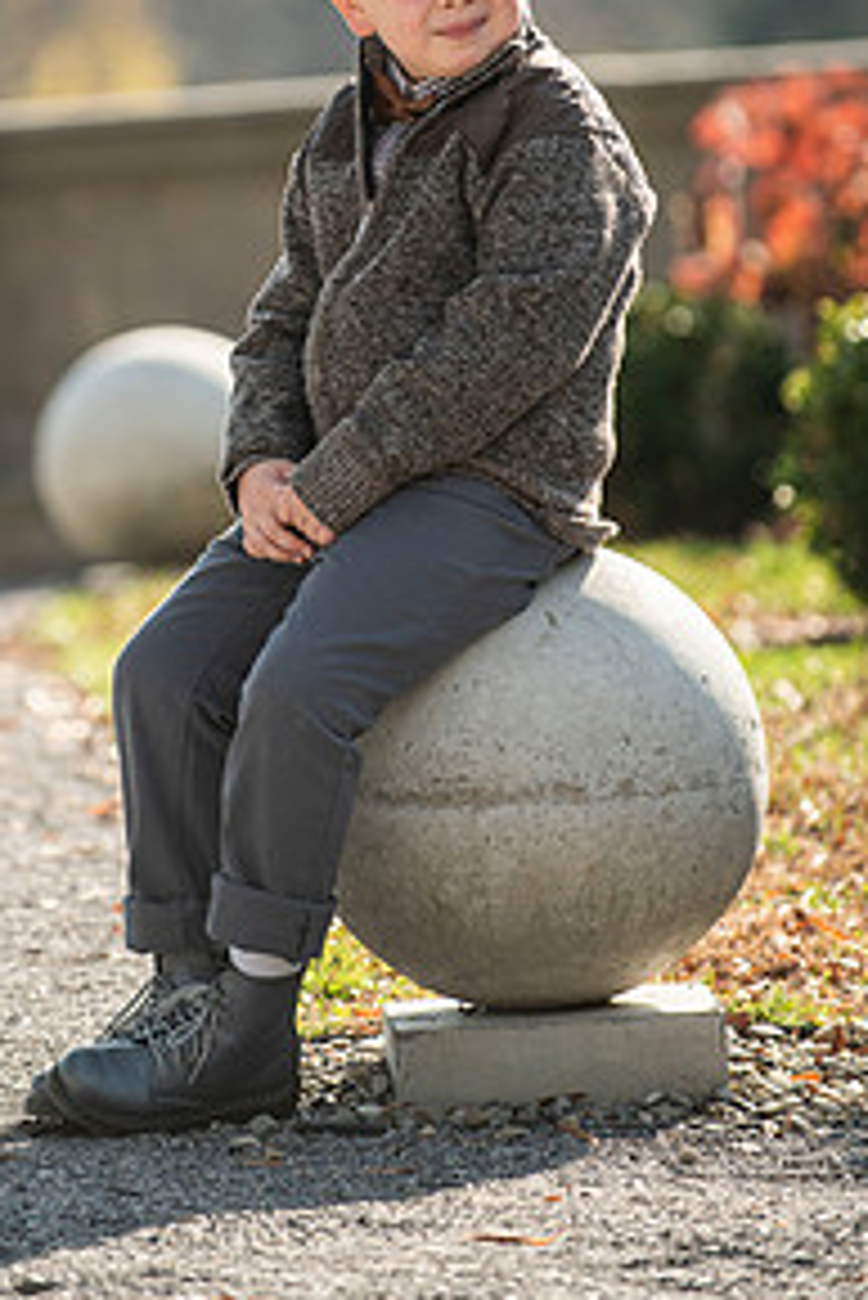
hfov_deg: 4.4
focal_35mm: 311
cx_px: 274
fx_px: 11234
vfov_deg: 6.6
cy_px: 315
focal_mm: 200
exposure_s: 1/2000
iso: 400
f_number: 3.5
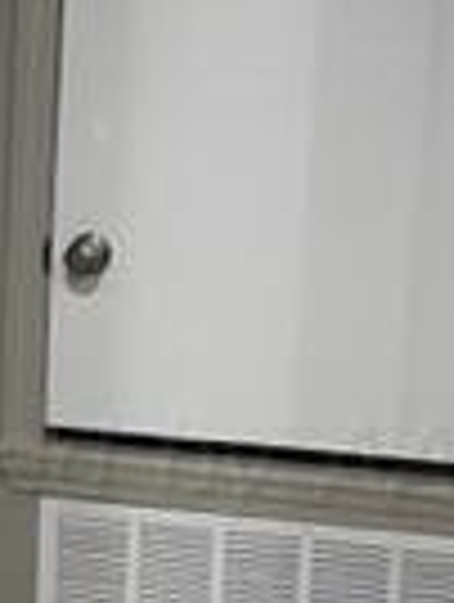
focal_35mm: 124
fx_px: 2162
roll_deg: +0.6
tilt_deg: -13.1
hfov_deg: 11.2
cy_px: 464
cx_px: -333
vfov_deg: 15.8
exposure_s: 1/60
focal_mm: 5.1
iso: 250
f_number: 1.6
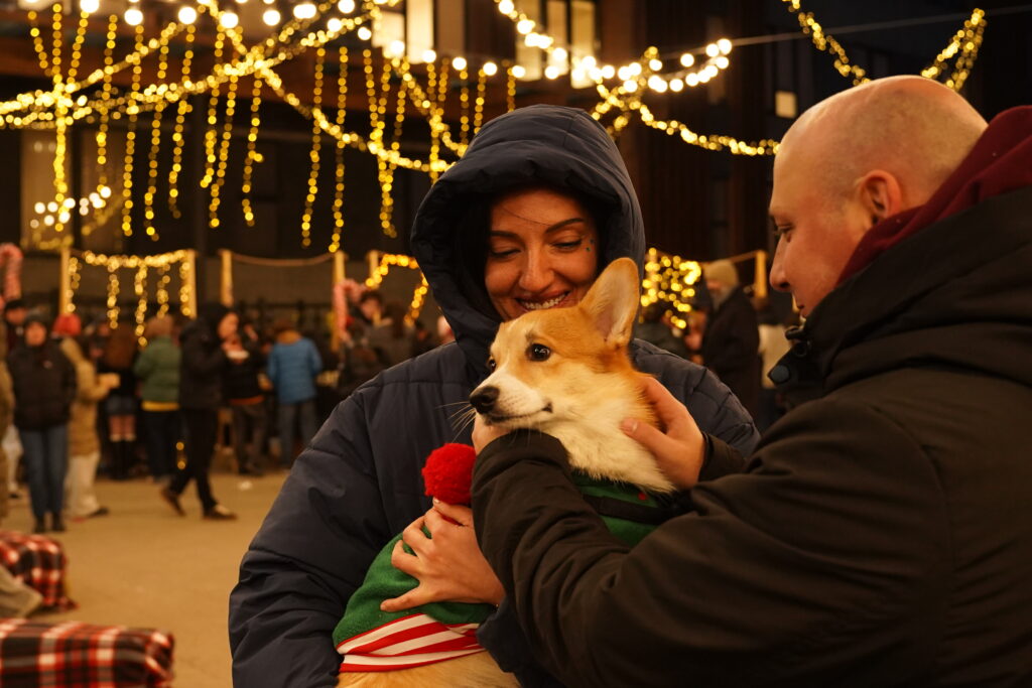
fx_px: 1204
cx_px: 516
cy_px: 344
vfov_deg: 31.9
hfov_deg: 46.4
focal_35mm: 42
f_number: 3.2
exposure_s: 1/160
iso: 2500
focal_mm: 28
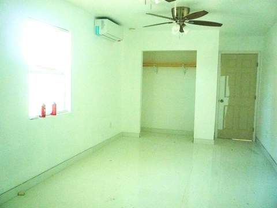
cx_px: 138
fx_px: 240
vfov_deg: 46.8
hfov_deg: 60.0
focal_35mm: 30
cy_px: 104
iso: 320
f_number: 3.3
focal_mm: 5.2
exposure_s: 1/30
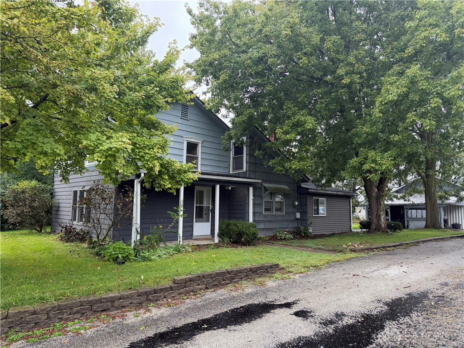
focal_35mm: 24
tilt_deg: +5.4
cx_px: 232
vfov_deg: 56.8
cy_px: 174
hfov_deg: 71.6
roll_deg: -0.7
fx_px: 322
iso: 80
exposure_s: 1/212
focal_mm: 6.76
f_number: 1.78
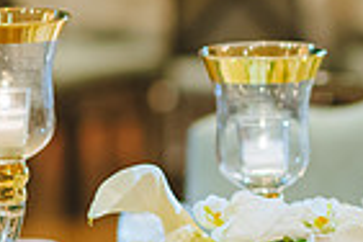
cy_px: 153
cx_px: 358
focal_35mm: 349
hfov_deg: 5.9
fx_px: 3519
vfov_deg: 3.9
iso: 1600
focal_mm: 85
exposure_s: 1/125
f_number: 2
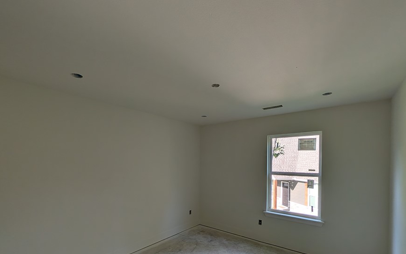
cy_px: 164
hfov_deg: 101.5
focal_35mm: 15
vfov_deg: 73.0
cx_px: 201
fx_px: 166
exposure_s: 1/316
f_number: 1.7
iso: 45
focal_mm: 2.02
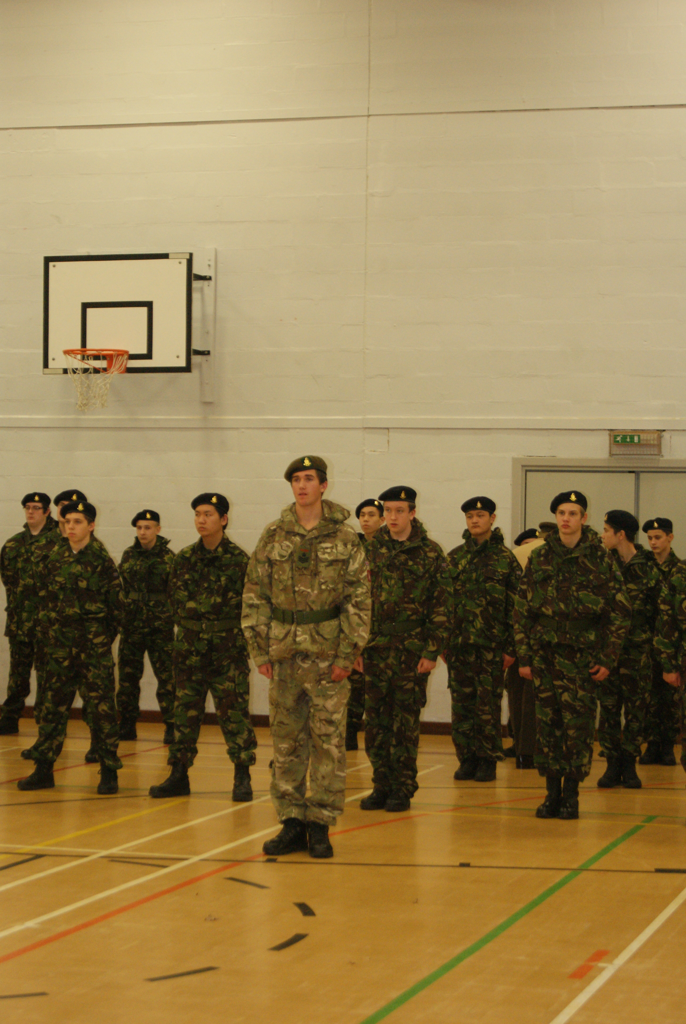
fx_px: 2351
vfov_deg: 24.6
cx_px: 343
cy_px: 512
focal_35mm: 82
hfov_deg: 16.6
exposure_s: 1/80
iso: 400
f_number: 5.6
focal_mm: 55
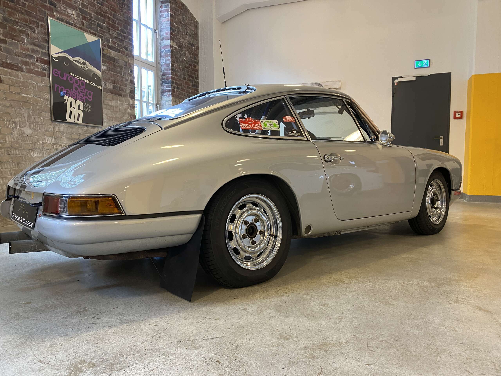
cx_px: 250
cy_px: 188
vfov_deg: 53.1
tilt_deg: -3.6
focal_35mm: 26
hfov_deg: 67.3
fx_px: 376
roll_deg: -0.5
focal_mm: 4.25
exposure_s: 1/50
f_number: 1.8
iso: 125
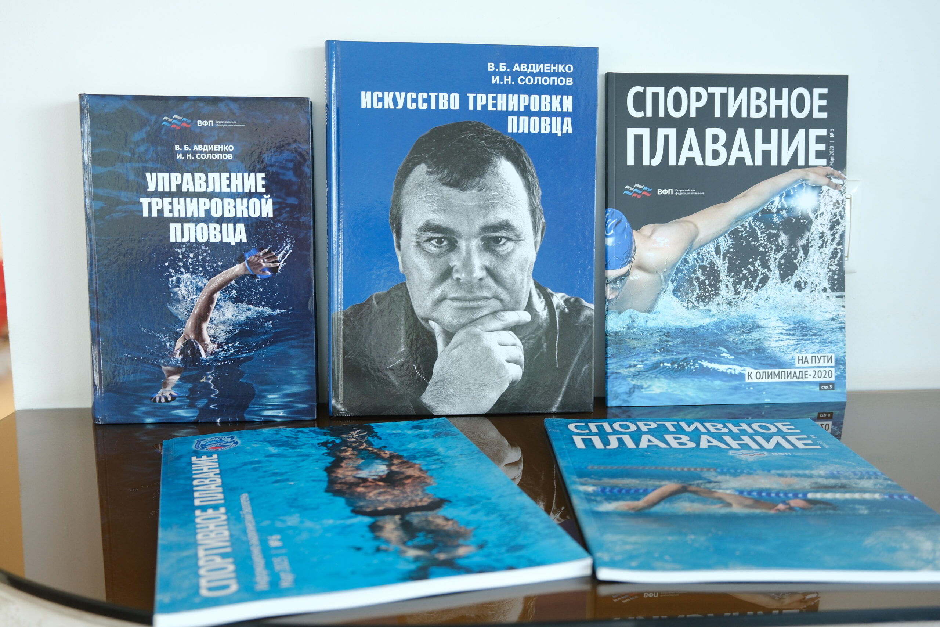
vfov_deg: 37.9
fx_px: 914
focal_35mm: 35
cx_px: 470
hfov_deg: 54.4
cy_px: 314
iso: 400
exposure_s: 1/17
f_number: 3.4
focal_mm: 23.4
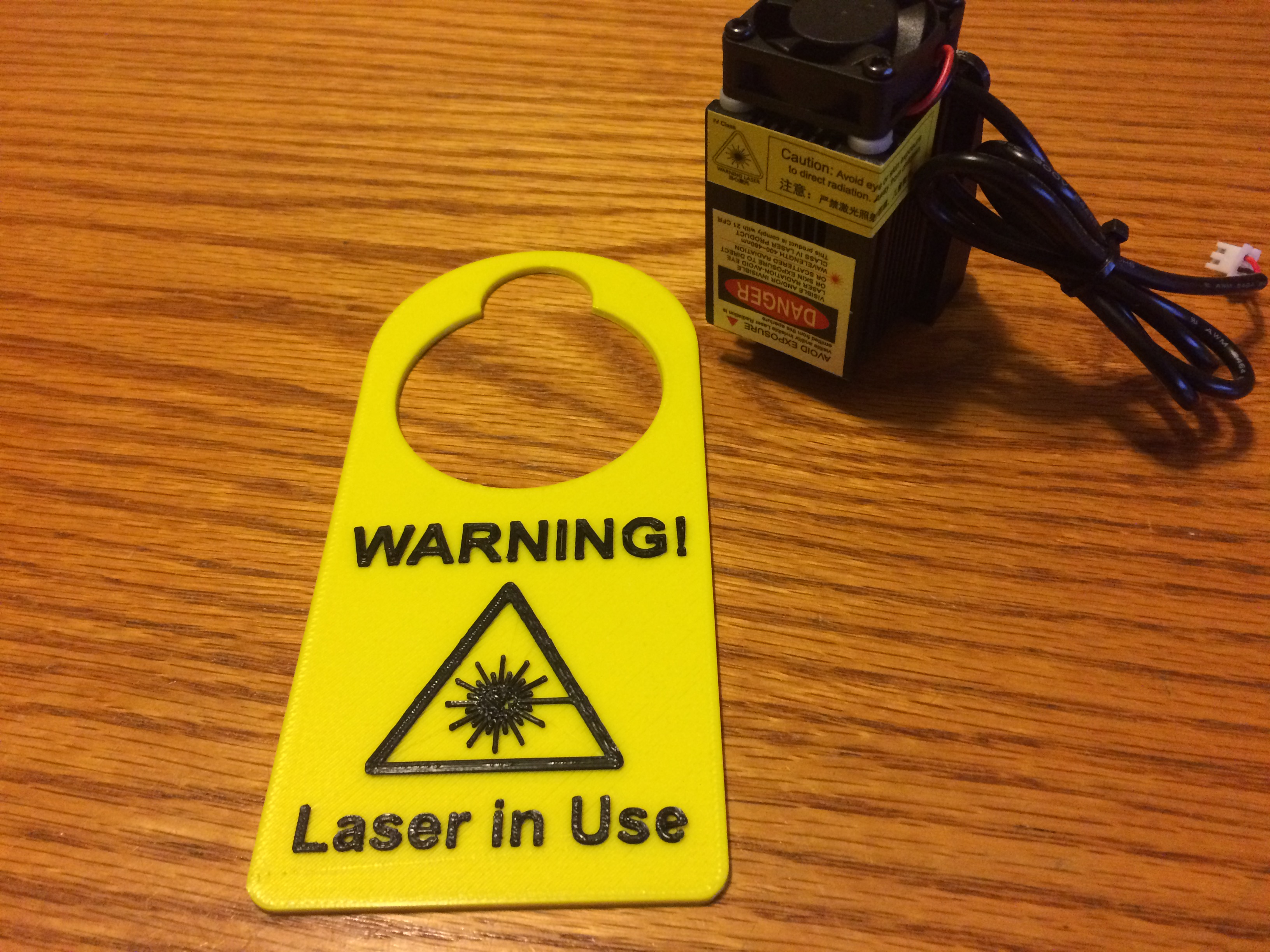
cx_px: 635
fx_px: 1064
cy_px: 476
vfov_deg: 48.2
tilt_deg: -50.0
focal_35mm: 29
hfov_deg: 61.7
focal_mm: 4.15
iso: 320
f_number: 2.2
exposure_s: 1/30
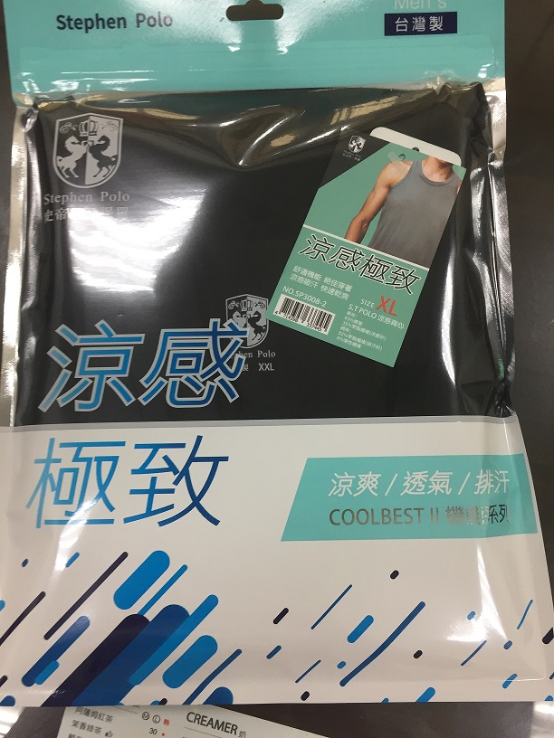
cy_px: 369
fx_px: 619
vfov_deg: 61.7
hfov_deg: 48.2
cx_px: 277
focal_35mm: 29
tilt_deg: -79.4
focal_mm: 4.15
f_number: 2.2
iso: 32
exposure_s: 1/30
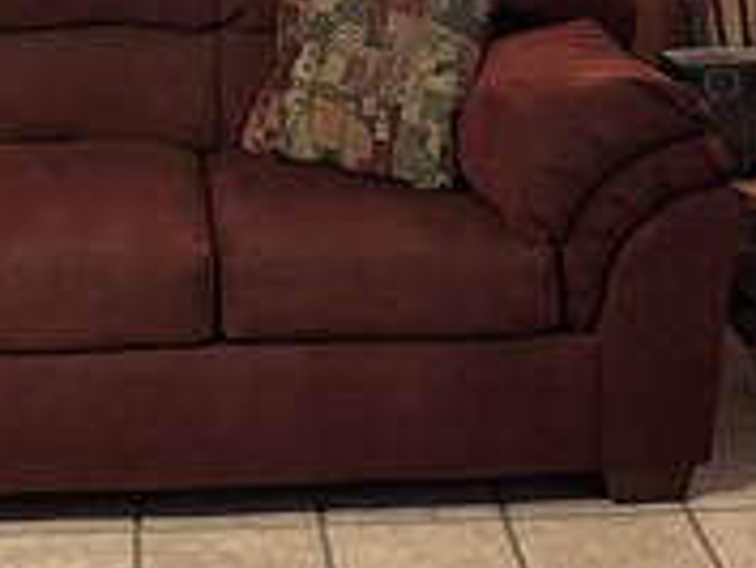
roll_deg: +0.3
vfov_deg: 14.4
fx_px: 2054
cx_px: 226
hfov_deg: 20.7
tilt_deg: -3.2
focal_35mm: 94
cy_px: -359
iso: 640
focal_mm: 5.96
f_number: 1.6
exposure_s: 1/40
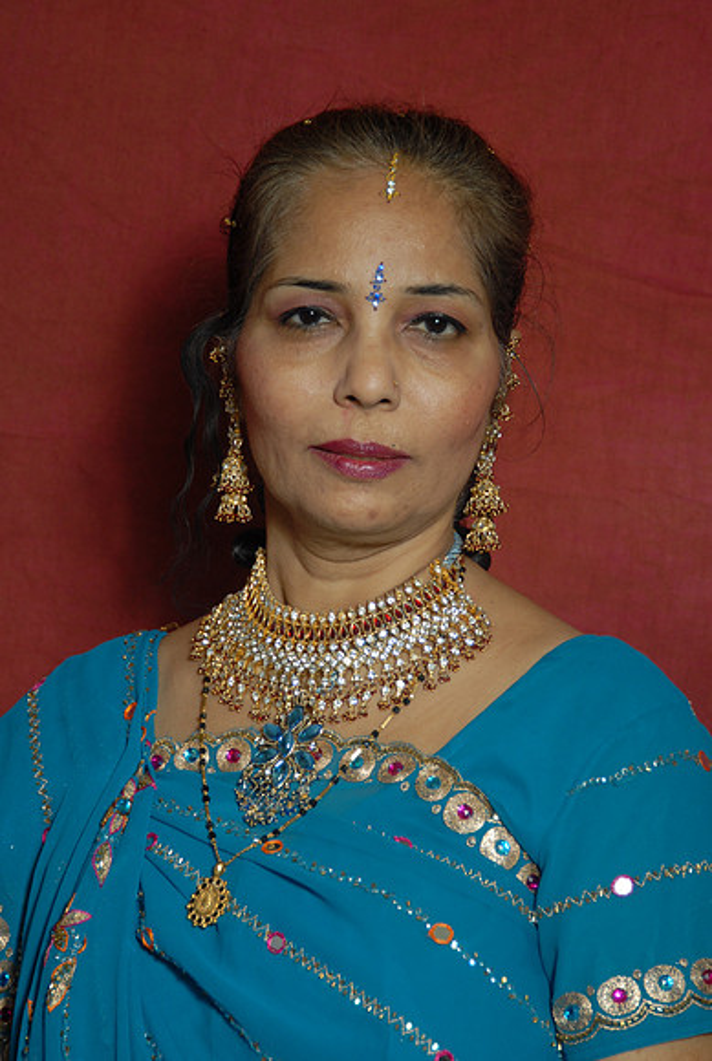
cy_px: 530
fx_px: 3456
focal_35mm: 117
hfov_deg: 11.8
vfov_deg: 17.5
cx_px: 356
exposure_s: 1/160
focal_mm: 78
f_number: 5.3
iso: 200
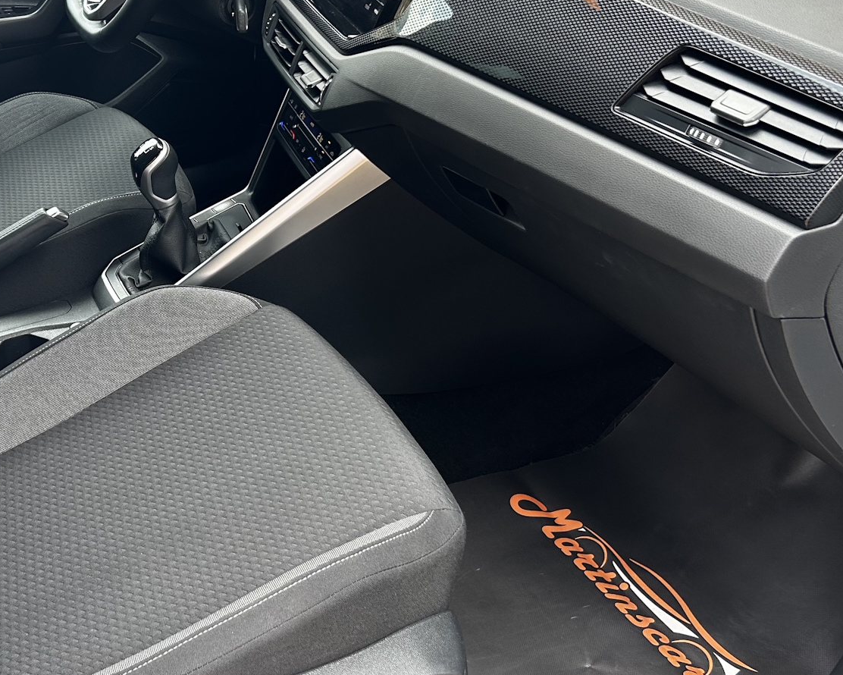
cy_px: 253
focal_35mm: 46
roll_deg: +1.8
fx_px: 1148
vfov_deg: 32.6
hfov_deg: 39.1
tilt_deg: -29.0
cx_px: 195
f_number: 1.5
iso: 64
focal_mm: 5.7
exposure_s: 1/157
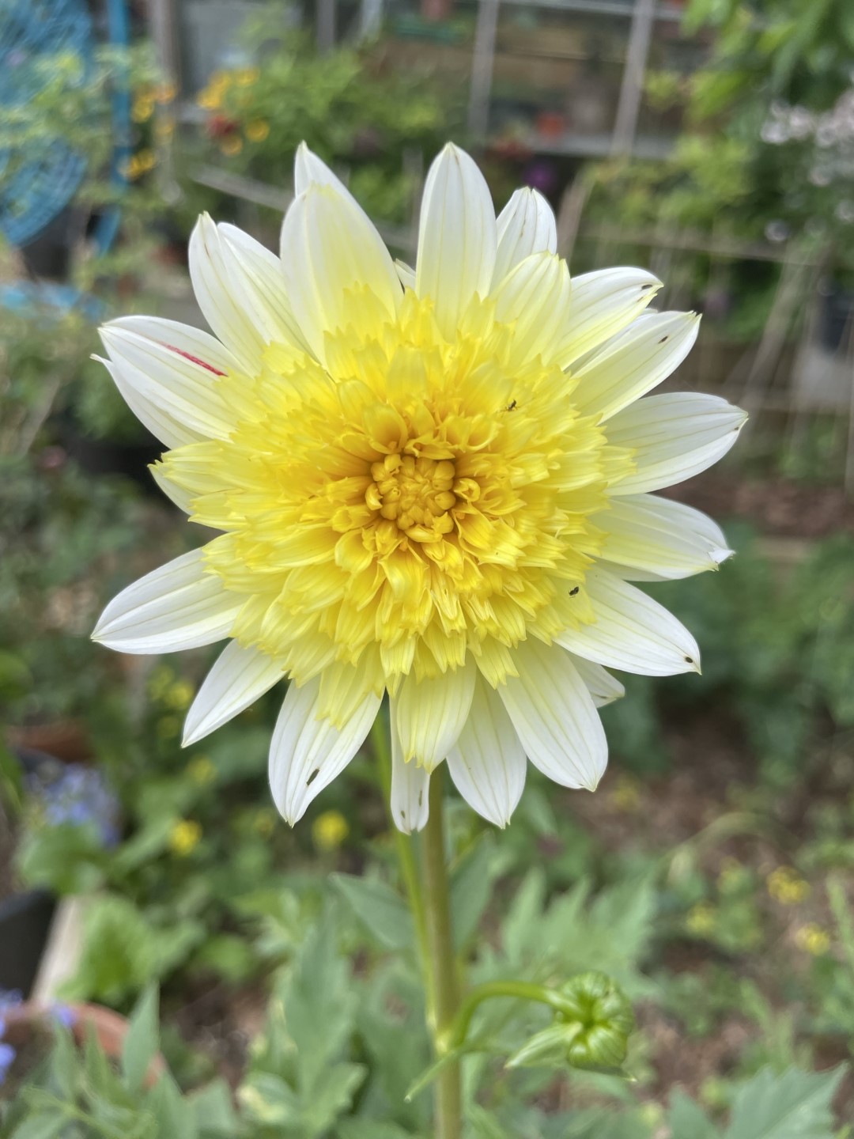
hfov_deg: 53.1
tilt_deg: -32.2
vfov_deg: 67.3
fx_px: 855
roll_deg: -6.2
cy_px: 570
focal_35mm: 26
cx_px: 427
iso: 32
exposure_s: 1/1092
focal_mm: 4.2
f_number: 1.6
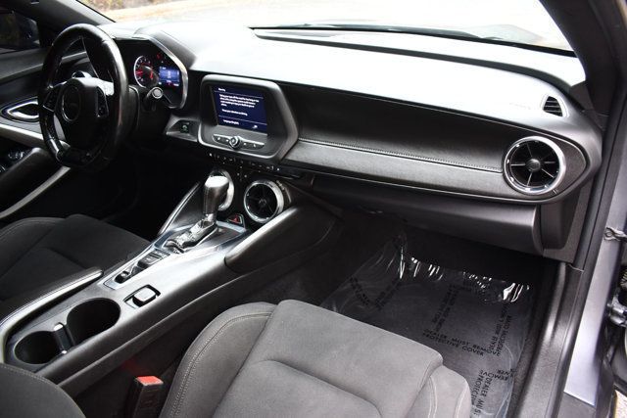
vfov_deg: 48.0
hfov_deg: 67.4
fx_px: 470
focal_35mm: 27
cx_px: 314
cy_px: 209
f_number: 3.5
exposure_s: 1/125
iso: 1000
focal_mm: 18
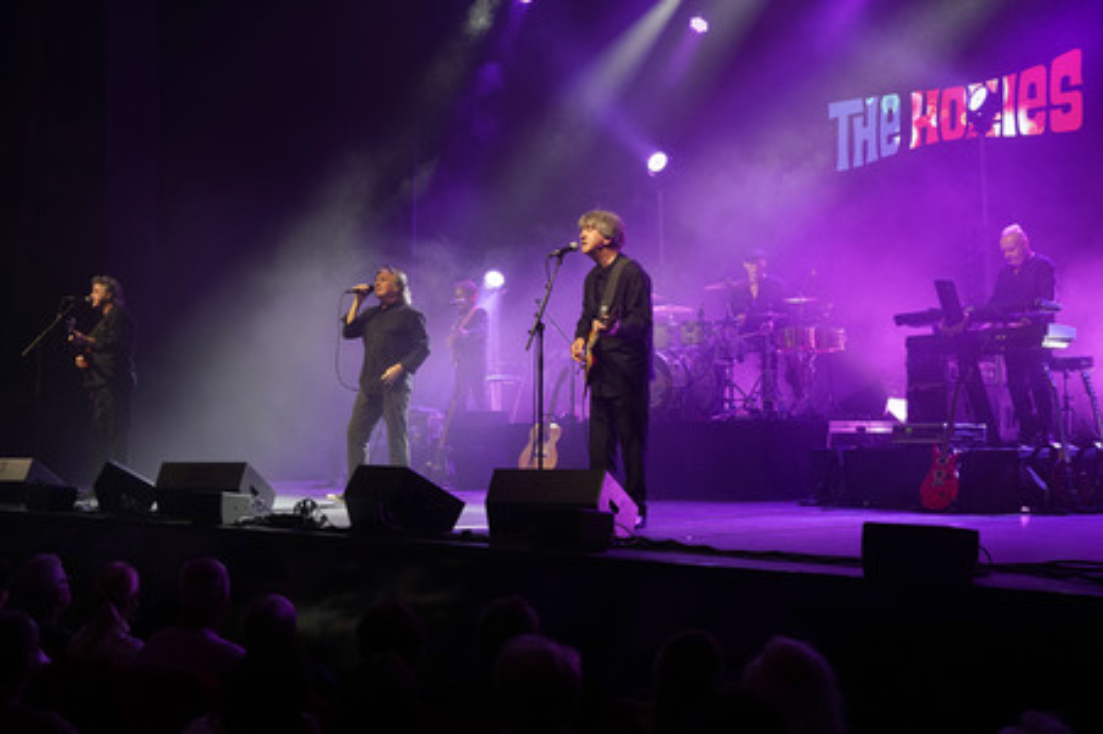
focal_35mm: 49
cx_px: 552
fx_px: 1500
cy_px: 367
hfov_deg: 40.4
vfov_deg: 27.5
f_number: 5
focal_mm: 49
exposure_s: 1/160
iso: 1600
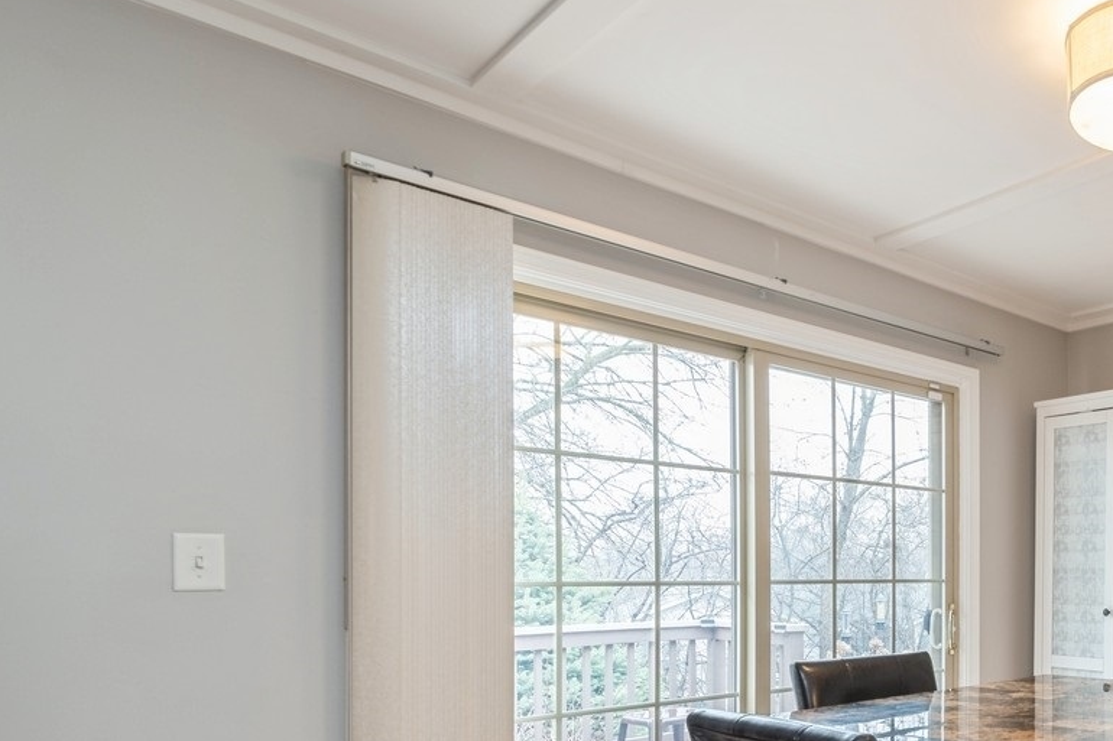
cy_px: 569
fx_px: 835
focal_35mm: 27
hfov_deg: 52.5
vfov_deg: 46.0
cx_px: 1127
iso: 100
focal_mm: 13
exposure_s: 1/3
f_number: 10
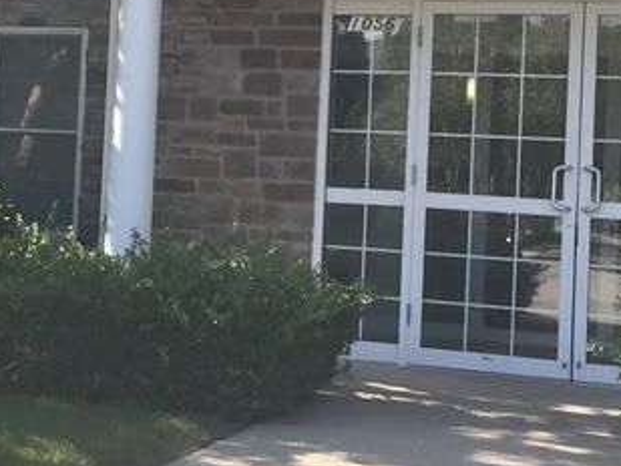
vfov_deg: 15.3
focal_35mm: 96
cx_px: 88
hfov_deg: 20.1
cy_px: 98
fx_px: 1723
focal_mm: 4.15
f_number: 2.2
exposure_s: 1/412
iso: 32
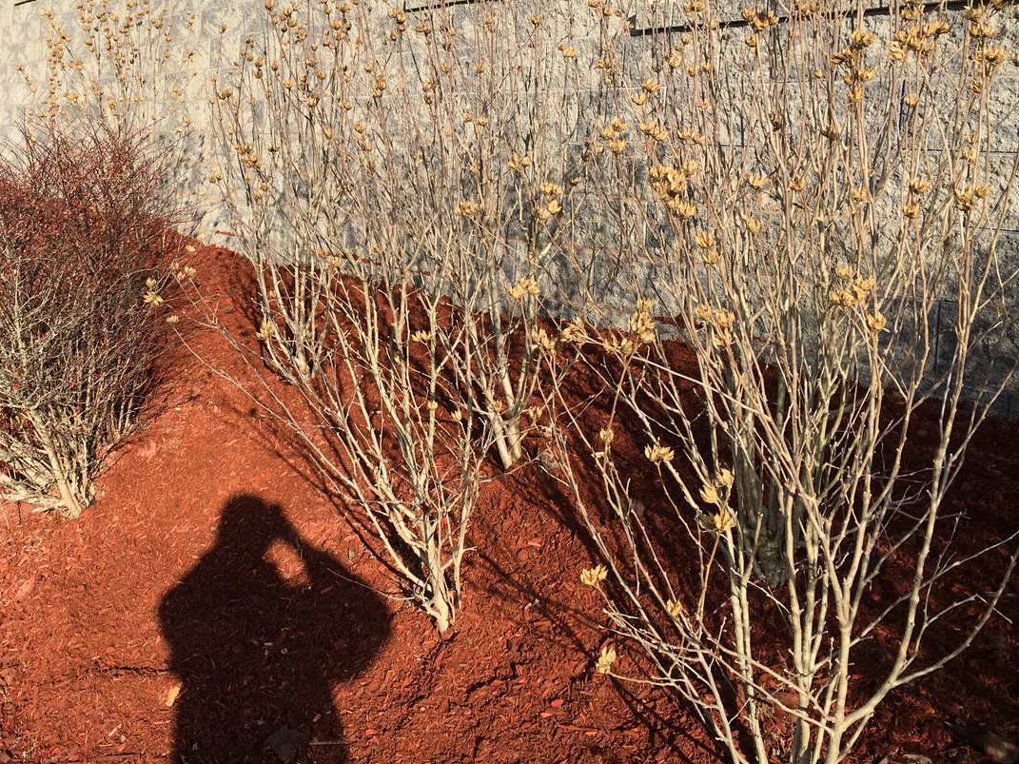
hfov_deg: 47.3
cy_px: 252
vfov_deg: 36.4
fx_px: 1148
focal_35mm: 39
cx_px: 359
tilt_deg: -7.6
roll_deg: -1.5
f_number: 2.2
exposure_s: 1/1115
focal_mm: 4.15
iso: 25
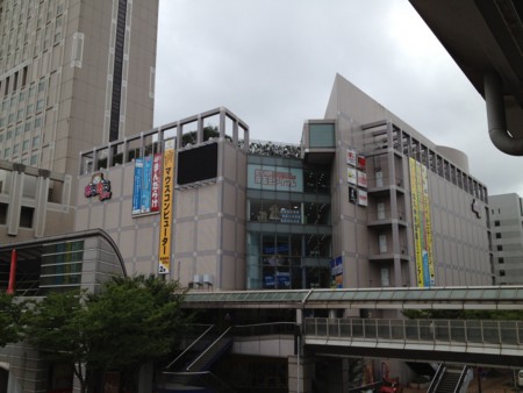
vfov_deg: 40.7
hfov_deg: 52.6
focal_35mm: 35
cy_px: 196
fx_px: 529
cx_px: 262
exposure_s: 1/986
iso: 64
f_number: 2.4
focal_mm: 4.28
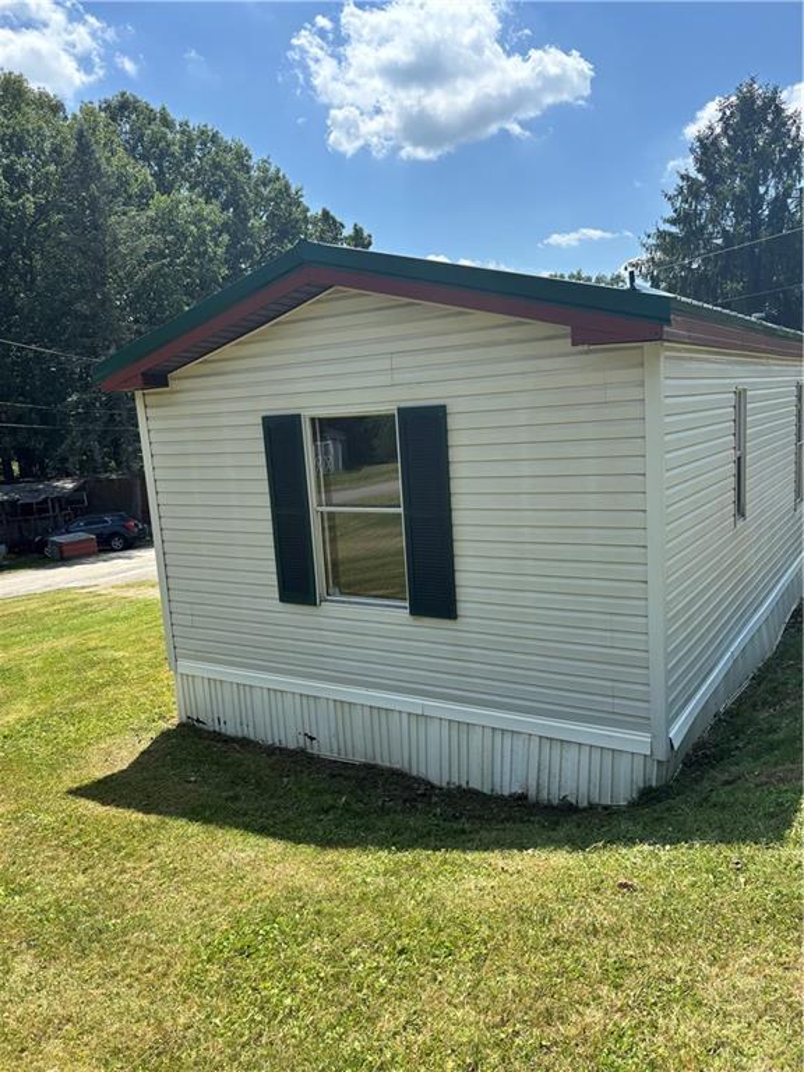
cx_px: 402
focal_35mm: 26
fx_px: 805
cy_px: 536
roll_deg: +4.0
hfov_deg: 53.1
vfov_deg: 67.3
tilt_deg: -9.5
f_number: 1.6
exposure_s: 1/2342
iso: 50
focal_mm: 5.96
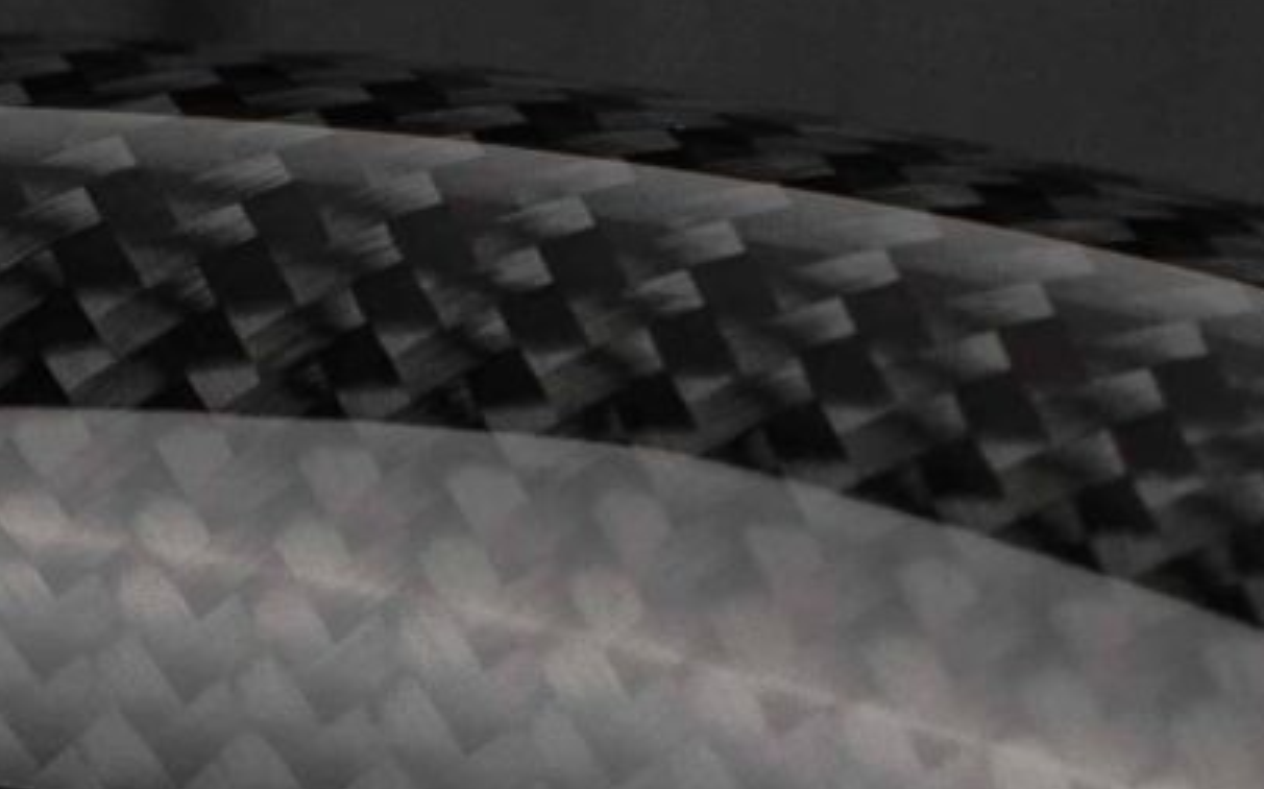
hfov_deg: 6.2
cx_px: 34
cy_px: 831
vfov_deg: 3.9
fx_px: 11679
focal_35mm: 339
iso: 500
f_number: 6.3
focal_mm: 35
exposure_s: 1/125
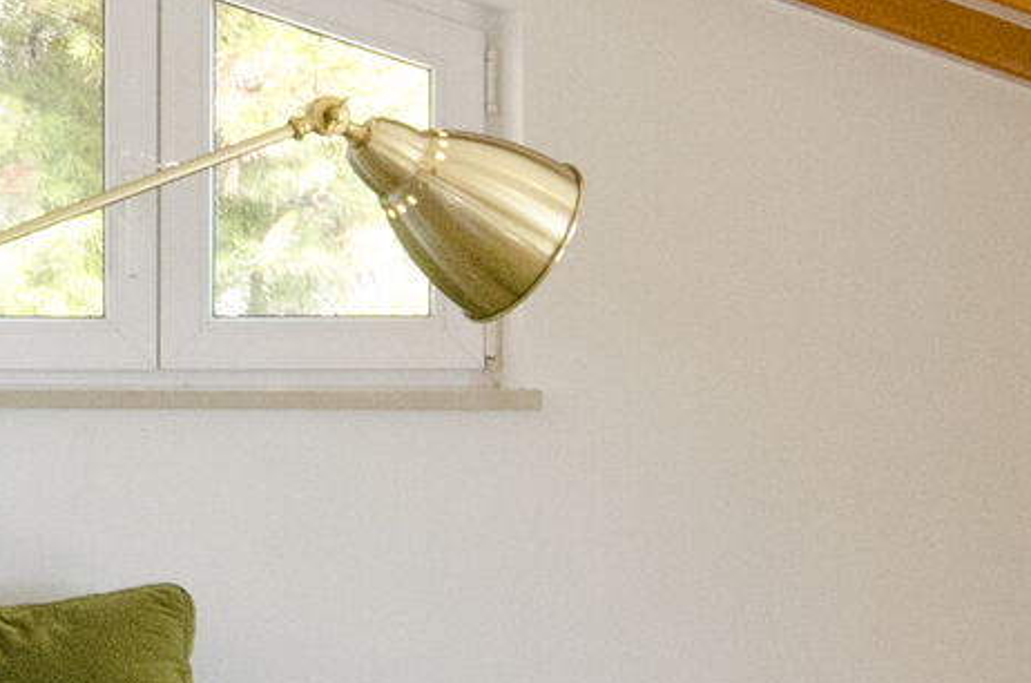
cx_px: -109
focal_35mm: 109
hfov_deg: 18.1
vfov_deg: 12.5
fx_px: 3115
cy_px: 211
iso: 1600
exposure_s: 1/200
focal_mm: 12
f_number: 8
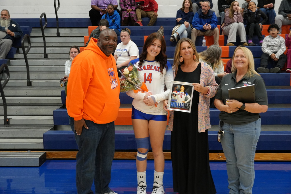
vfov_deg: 29.0
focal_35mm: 46
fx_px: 376
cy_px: 97
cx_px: 146
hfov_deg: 42.3
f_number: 4.5
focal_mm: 31
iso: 2500
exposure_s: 1/160
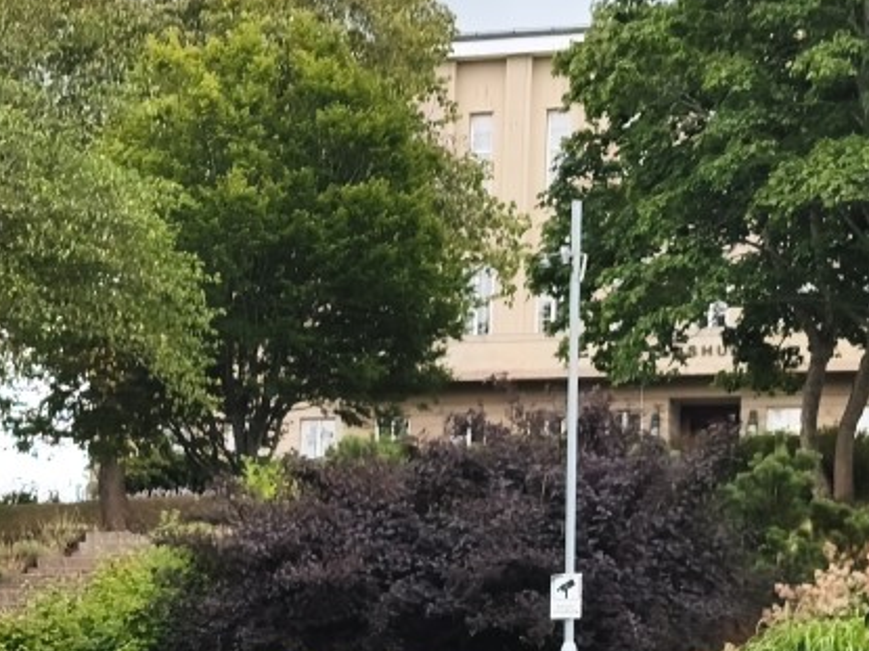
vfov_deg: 11.0
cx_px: -103
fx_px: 3338
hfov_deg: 14.5
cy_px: 741
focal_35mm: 133
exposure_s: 1/156
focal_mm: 6.06
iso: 50
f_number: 1.7
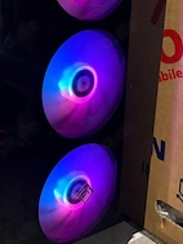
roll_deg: +0.3
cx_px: 28
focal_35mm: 55
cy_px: 62
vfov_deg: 34.2
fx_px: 387
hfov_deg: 26.0
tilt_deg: -12.6
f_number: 1.6
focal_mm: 5.96
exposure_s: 1/33
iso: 640
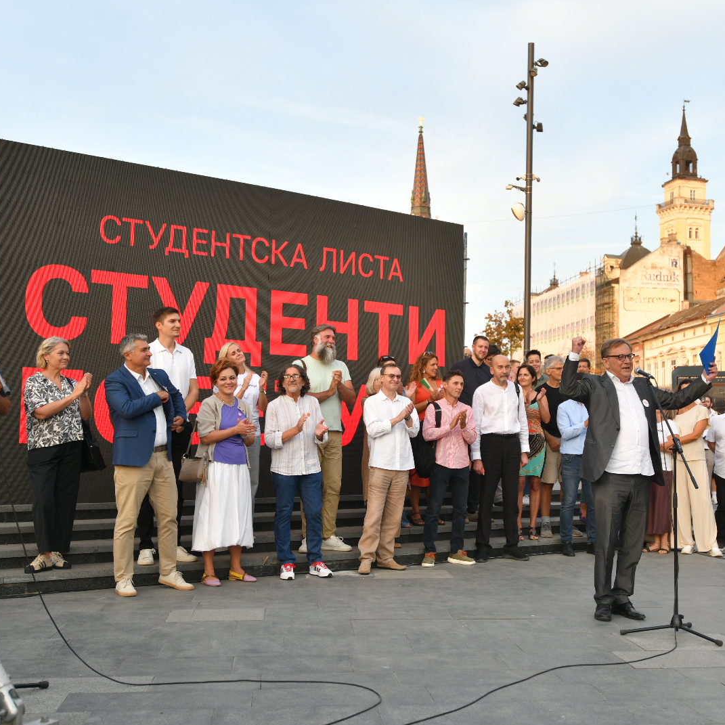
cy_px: 364
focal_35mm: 45
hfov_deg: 37.4
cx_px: 442
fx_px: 1066
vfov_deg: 37.6
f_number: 4
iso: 200
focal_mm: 35
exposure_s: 1/200
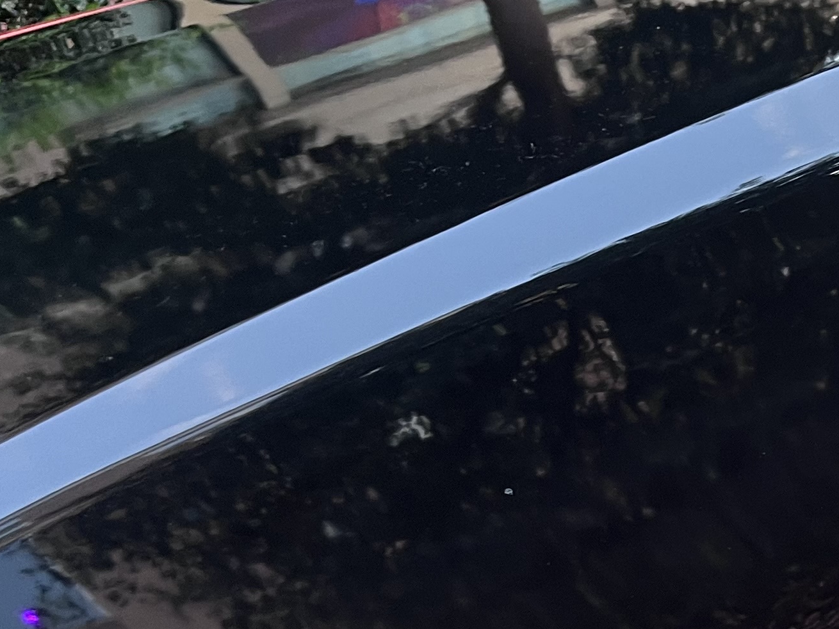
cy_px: 701
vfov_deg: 17.8
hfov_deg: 21.8
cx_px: 1121
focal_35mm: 80
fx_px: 1939
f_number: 1.6
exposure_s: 1/50
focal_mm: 5.1
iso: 80
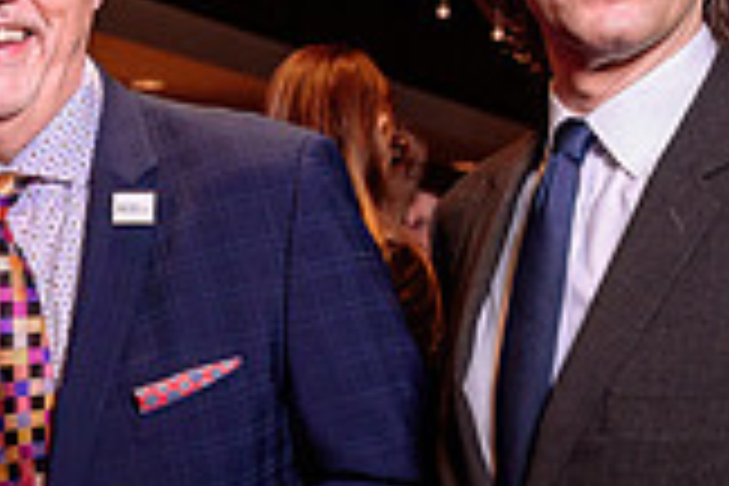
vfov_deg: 10.4
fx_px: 2653
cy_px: 357
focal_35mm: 131
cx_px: 94
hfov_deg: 15.5
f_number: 4
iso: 1000
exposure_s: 1/50
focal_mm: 35
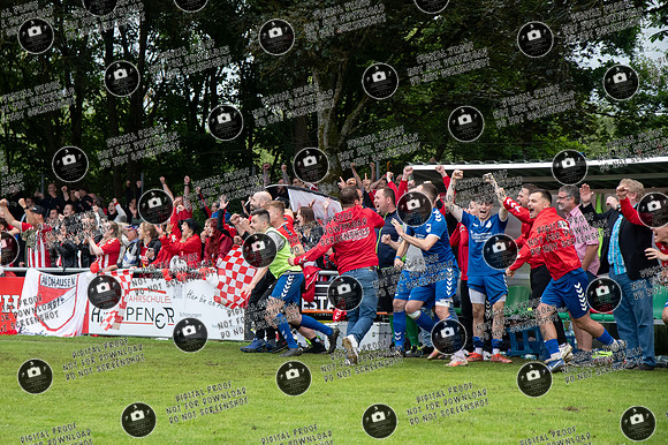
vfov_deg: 11.6
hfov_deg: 17.4
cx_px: 295
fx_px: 2185
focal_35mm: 118
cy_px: 198
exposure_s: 1/500
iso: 900
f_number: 4
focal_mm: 70
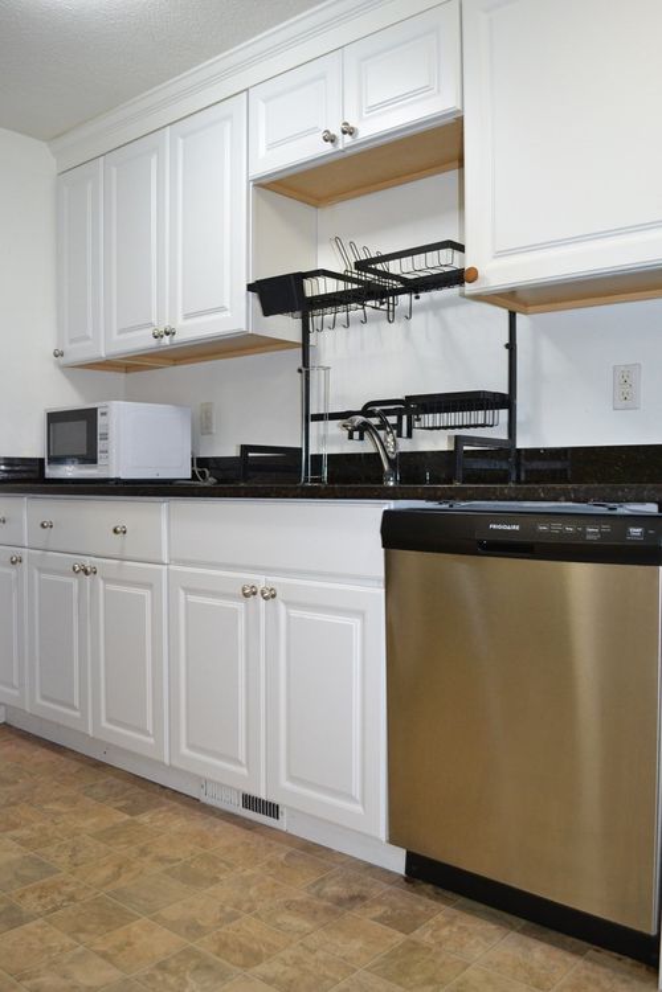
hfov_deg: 43.6
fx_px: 827
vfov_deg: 61.9
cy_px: 496
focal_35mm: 30
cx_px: 331
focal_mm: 20
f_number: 3.8
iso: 1600
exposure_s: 1/60
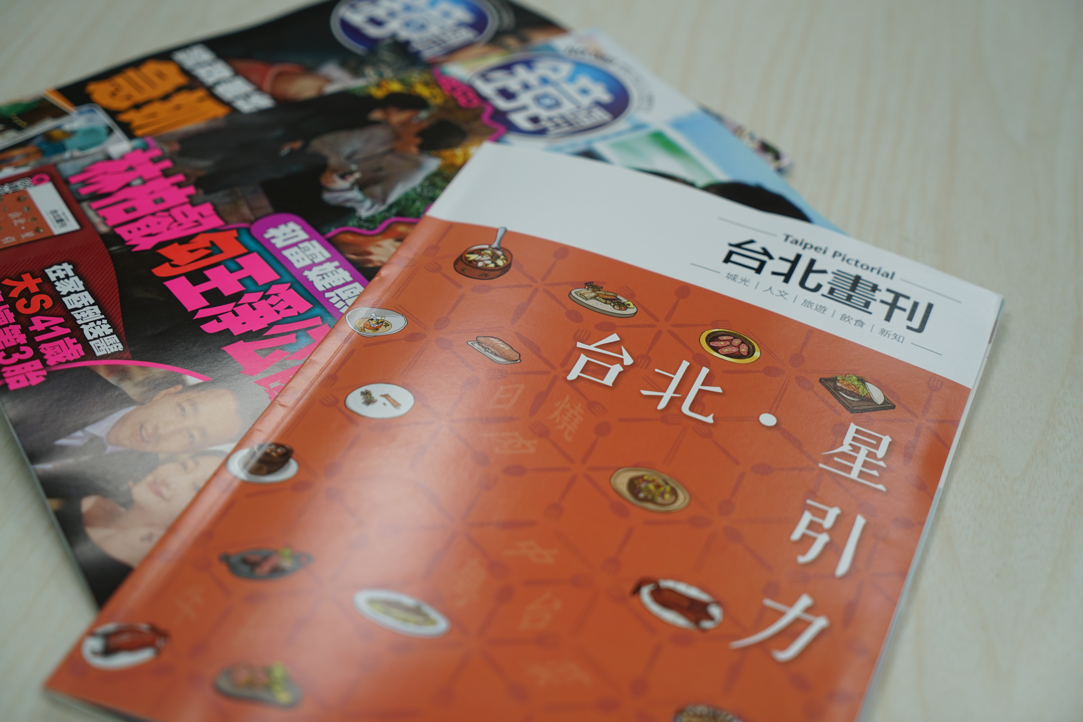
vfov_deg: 25.5
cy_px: 361
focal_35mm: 53
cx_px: 542
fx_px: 1595
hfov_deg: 37.5
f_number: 4
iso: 400
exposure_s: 1/160
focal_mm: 53
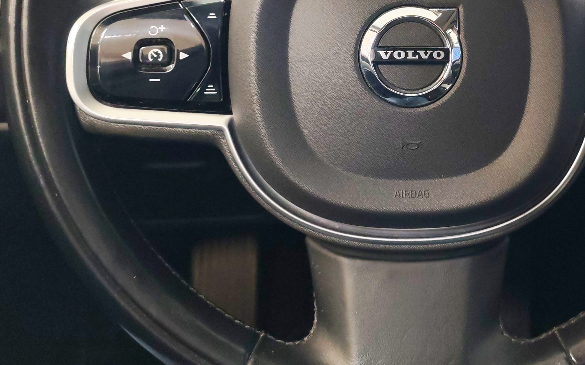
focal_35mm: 49
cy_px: 43
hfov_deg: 40.2
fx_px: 781
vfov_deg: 25.6
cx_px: 417
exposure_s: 1/100
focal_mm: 6.12
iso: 1000
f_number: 1.9
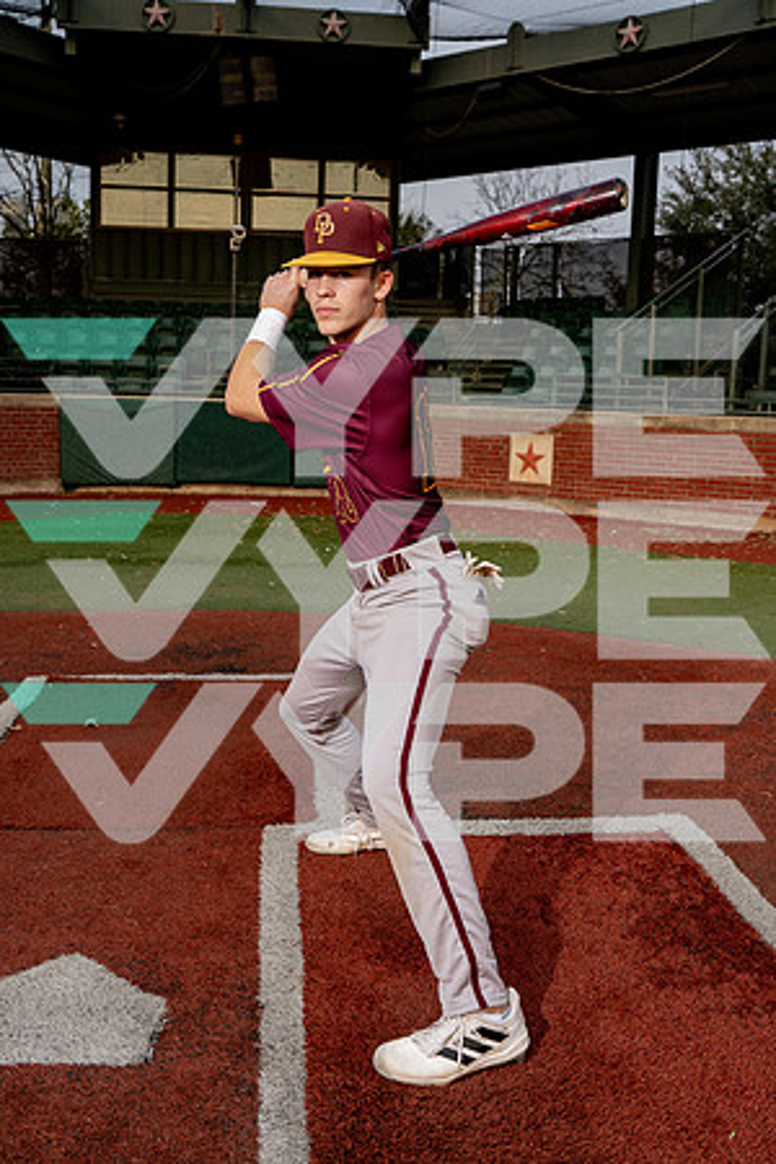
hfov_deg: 37.9
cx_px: 388
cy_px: 582
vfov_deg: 54.4
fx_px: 1132
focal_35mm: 35
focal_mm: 35
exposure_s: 1/250
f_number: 5.6
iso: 250
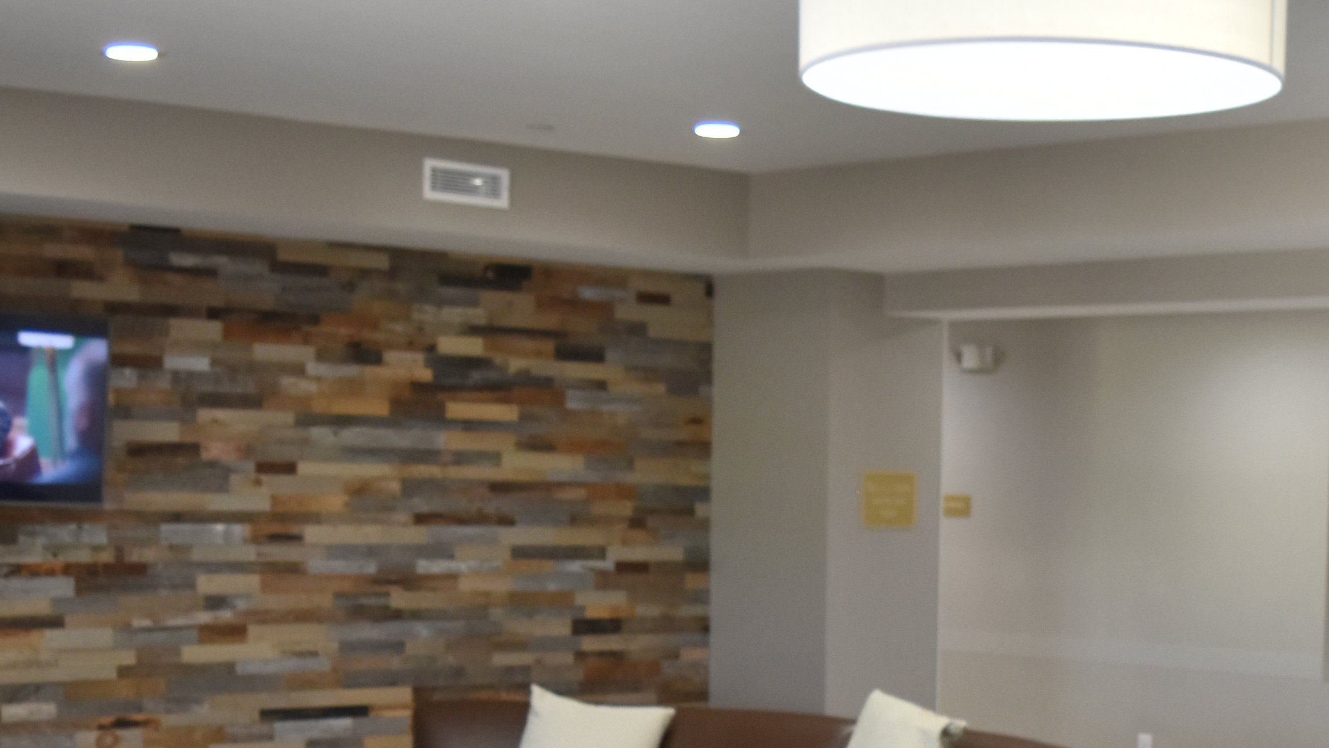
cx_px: 919
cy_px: 913
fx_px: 2573
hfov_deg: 28.7
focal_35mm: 73
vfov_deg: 15.9
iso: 640
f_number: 4
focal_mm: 18
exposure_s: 1/60
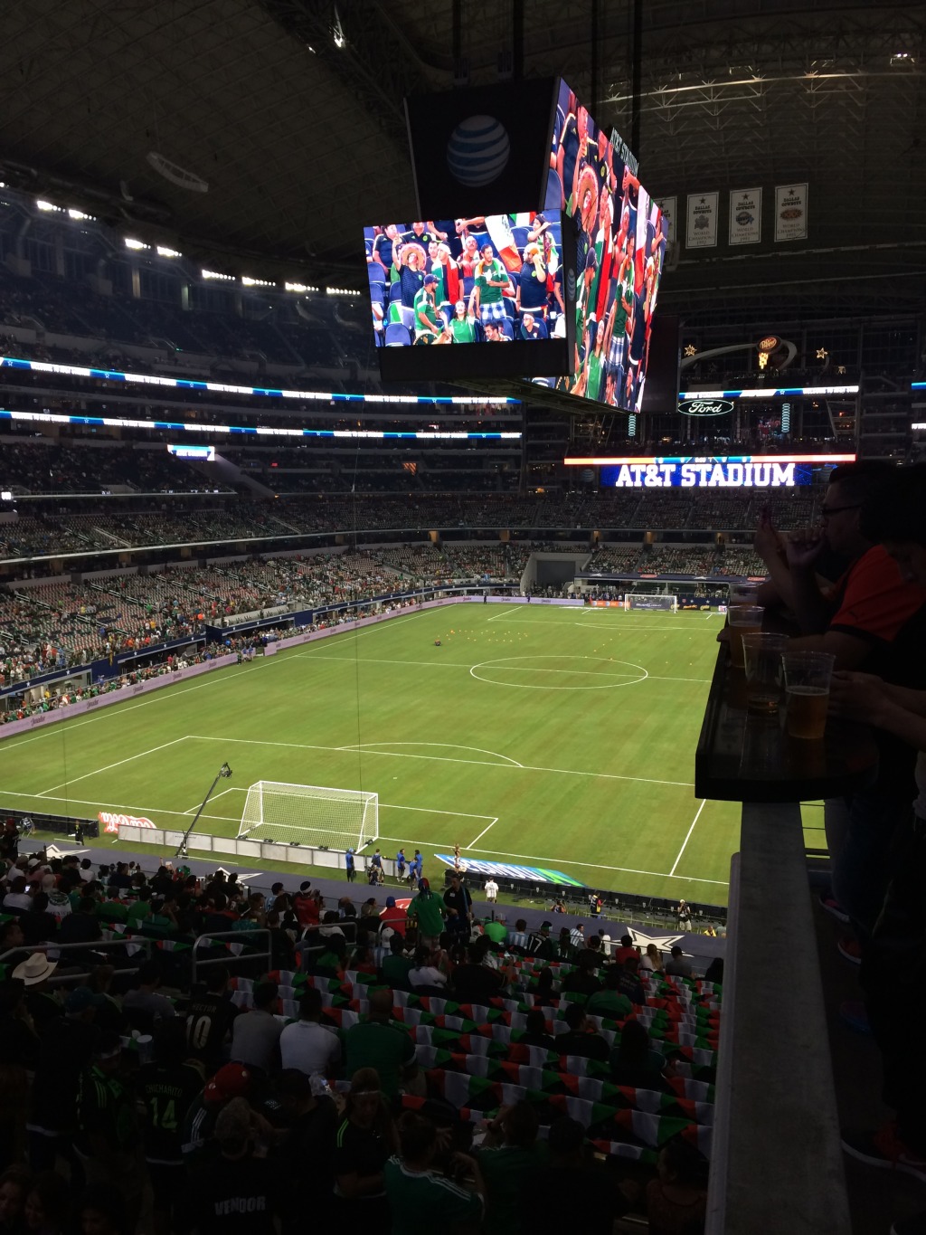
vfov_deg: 61.7
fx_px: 1034
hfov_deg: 48.2
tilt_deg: -9.6
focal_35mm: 29
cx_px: 463
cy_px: 618
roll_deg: +1.7
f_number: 2.2
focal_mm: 4.15
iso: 40
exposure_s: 1/30
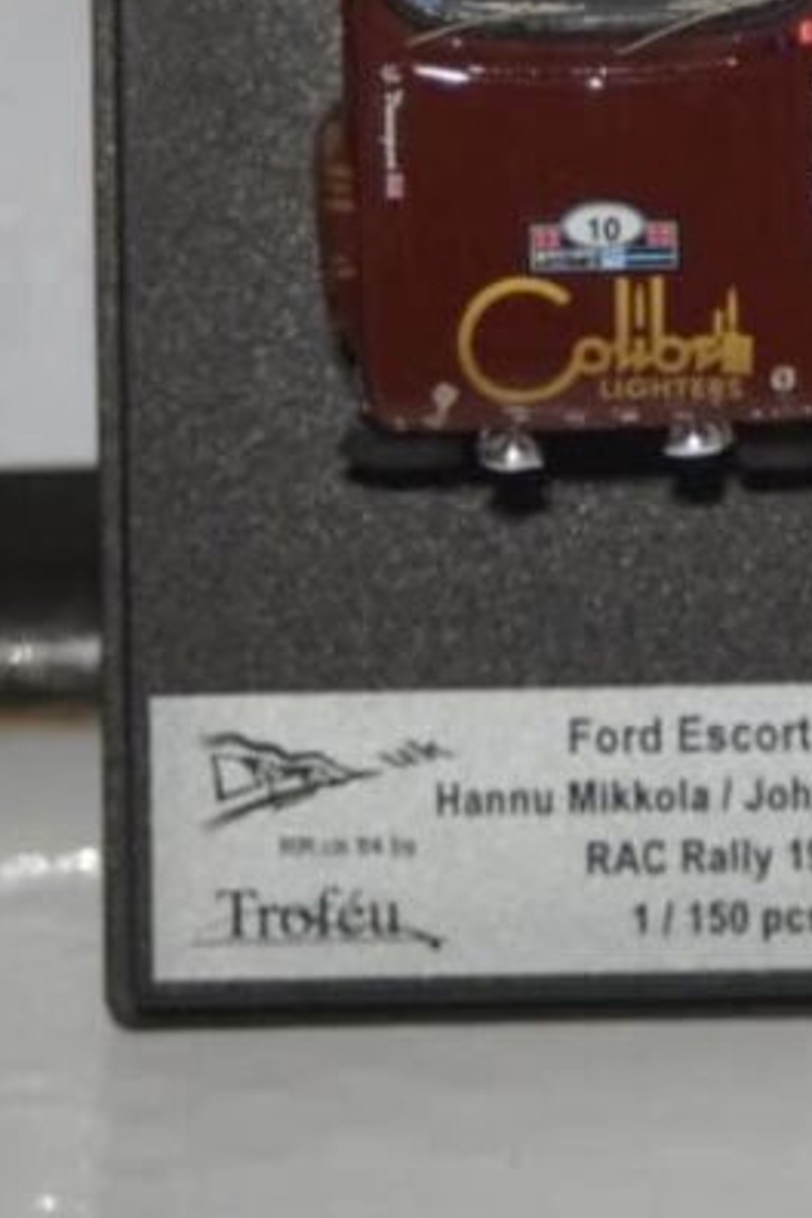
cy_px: 117
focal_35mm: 273
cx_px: 621
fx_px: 9236
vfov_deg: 7.5
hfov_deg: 5.0
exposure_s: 1/160
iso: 2500
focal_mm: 80
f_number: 5.6
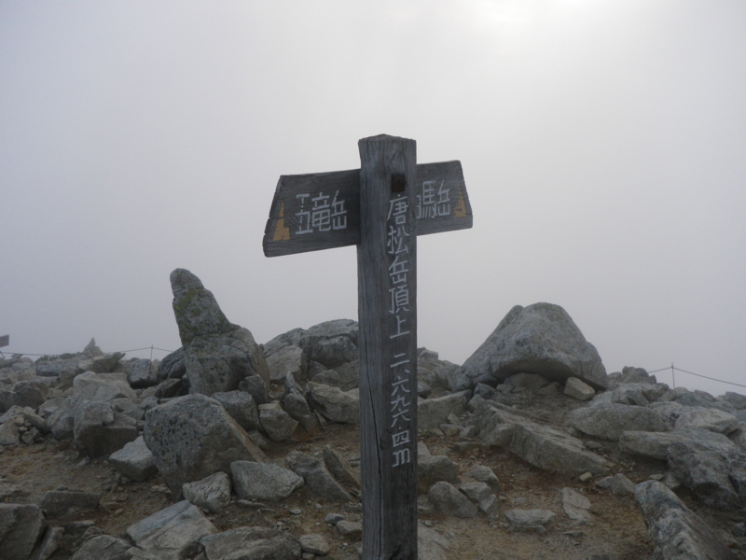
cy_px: 280
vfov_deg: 40.7
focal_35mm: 35
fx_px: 754
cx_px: 373
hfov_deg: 52.6
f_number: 3.8
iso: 64
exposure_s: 1/100
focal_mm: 6.2
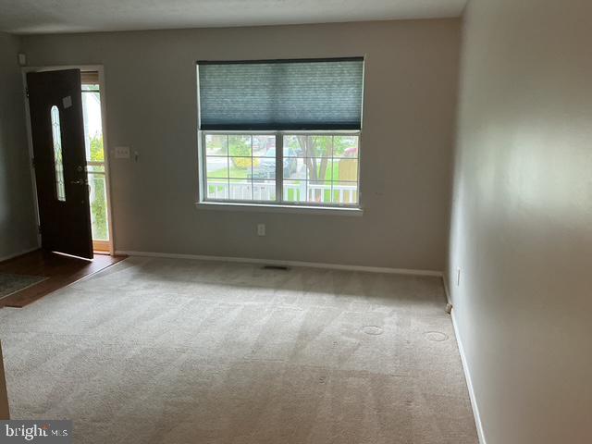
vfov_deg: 48.2
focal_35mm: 29
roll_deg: -0.8
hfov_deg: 61.7
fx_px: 496
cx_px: 296
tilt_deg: -12.0
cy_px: 222
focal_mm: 3
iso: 200
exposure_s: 1/60
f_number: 1.8
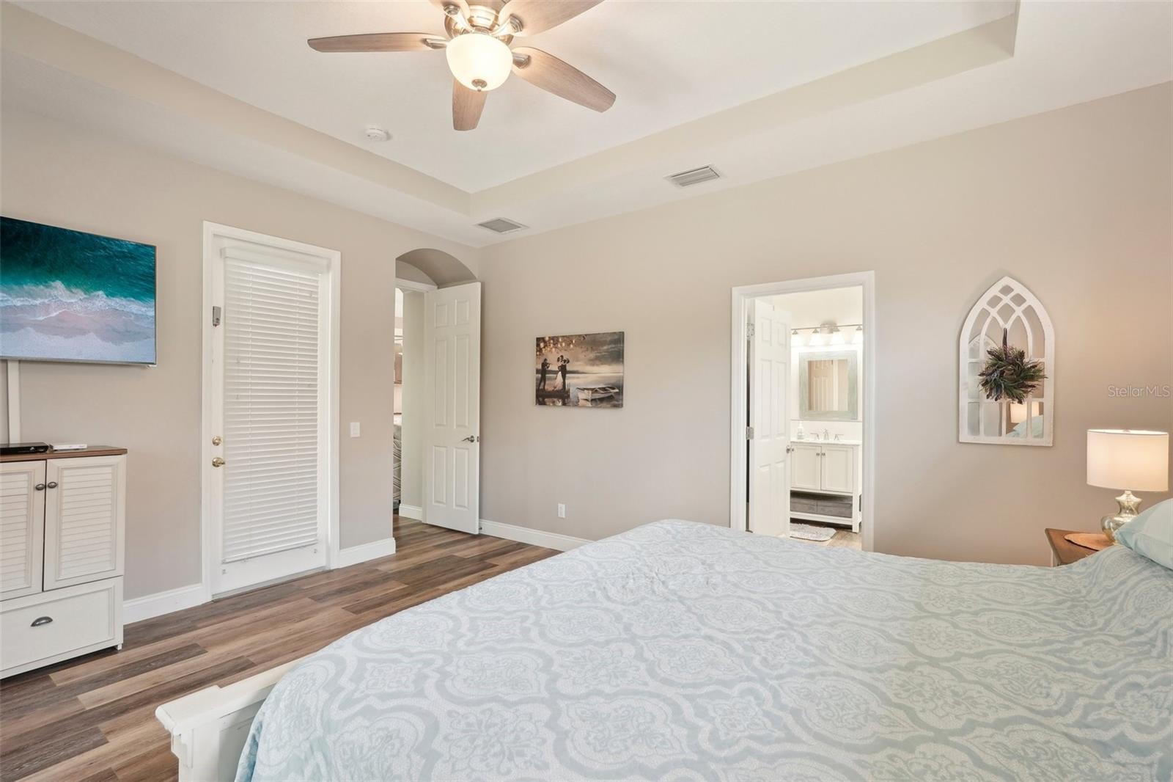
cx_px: 586
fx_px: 521
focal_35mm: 16
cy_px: 391
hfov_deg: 96.7
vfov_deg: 73.7
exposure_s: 1/20
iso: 400
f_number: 8
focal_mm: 16
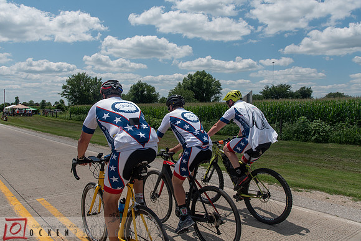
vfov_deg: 42.8
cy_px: 121
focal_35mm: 31
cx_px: 181
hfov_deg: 60.8
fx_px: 308
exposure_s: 1/640
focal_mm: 30
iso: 200
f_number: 6.3
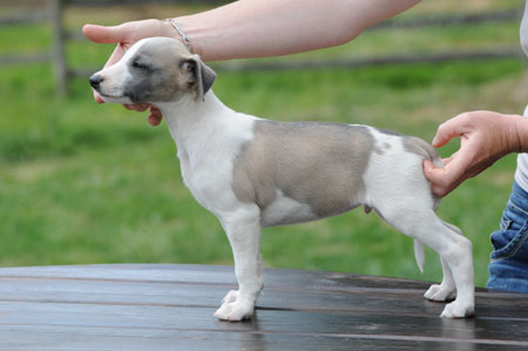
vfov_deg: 8.3
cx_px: 264
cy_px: 176
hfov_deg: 12.5
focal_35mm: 165
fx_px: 2417
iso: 200
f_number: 5.6
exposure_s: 1/500
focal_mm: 110
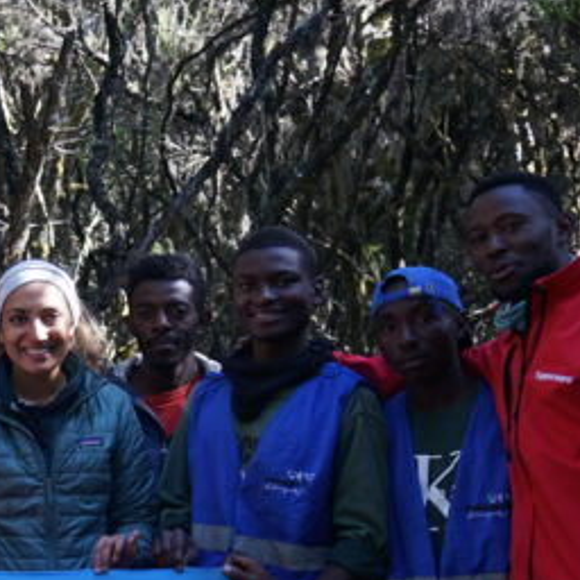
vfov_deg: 16.8
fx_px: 1934
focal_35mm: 102
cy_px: 552
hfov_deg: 15.9
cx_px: -247
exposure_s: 1/160
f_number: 4
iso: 400
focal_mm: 20
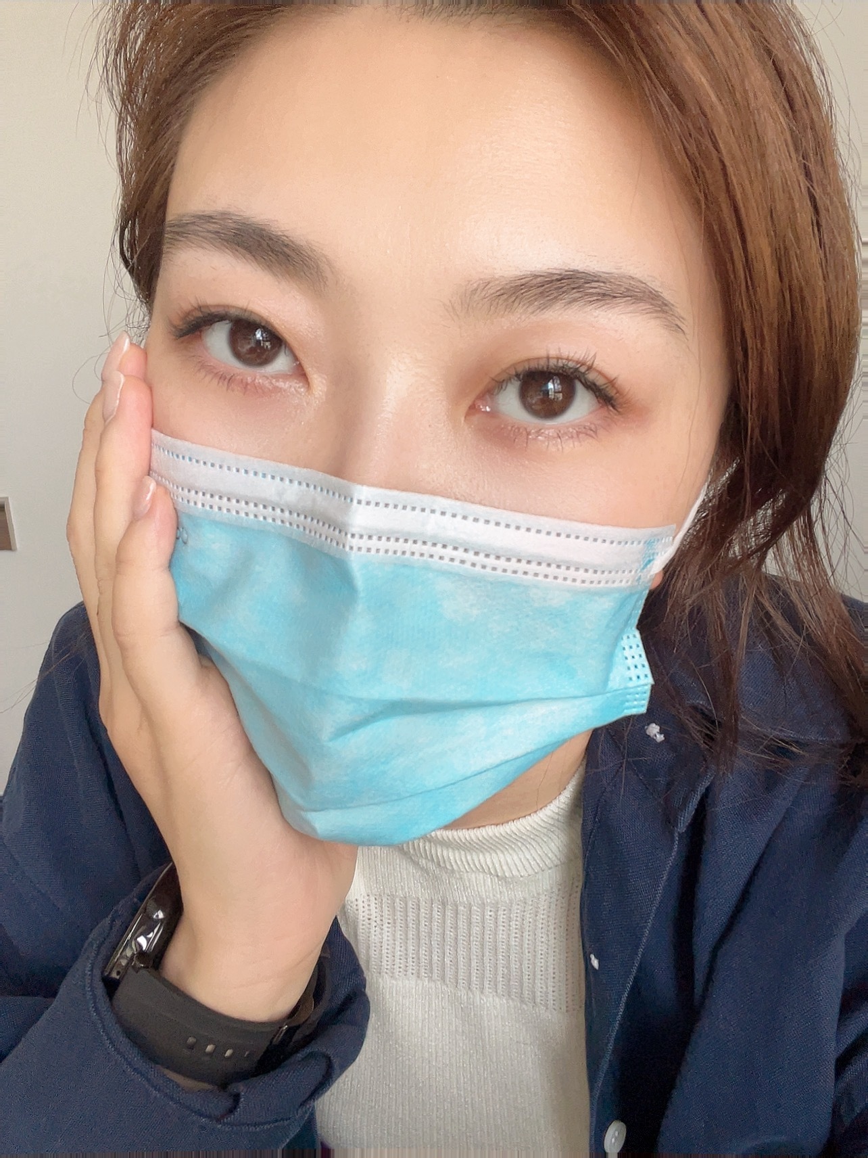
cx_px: 434
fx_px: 1003
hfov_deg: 46.8
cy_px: 579
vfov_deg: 60.0
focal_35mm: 30
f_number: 2.2
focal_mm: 2.71
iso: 64
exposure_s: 1/121
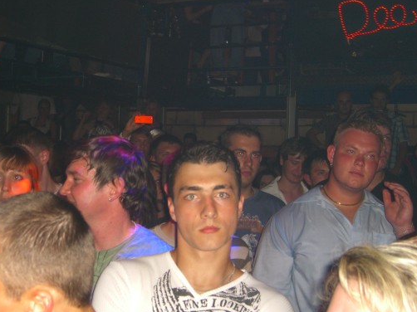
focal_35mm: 55
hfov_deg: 34.9
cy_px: 142
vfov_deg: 26.5
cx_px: 184
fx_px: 662
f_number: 3.1
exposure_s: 1/60
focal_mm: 9.5
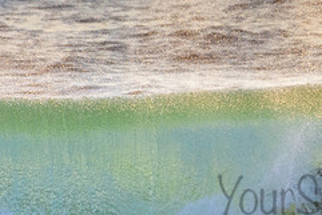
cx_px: 355
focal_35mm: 1808
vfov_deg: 0.8
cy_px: 184
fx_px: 16181
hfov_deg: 1.1
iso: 1100
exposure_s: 1/2000
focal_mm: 500
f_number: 5.6
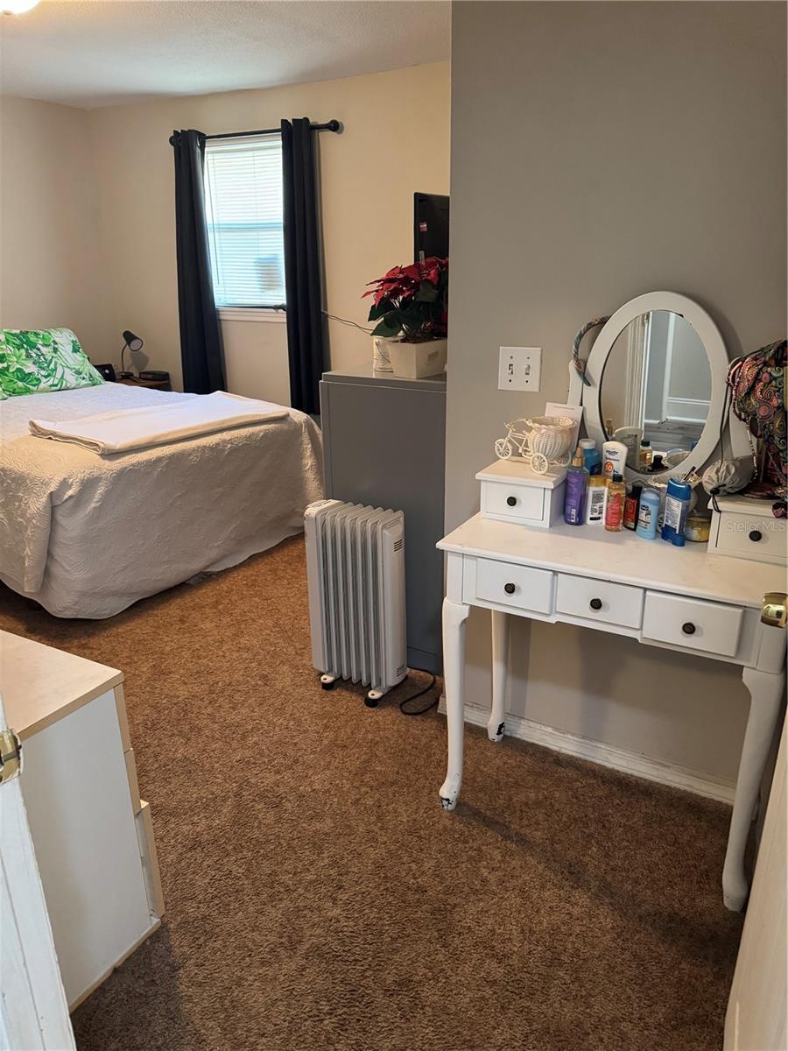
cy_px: 526
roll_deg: +0.6
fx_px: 728
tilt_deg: -19.7
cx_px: 394
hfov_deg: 56.8
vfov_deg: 71.6
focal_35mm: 24
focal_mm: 6.76
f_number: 1.78
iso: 800
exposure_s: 1/60
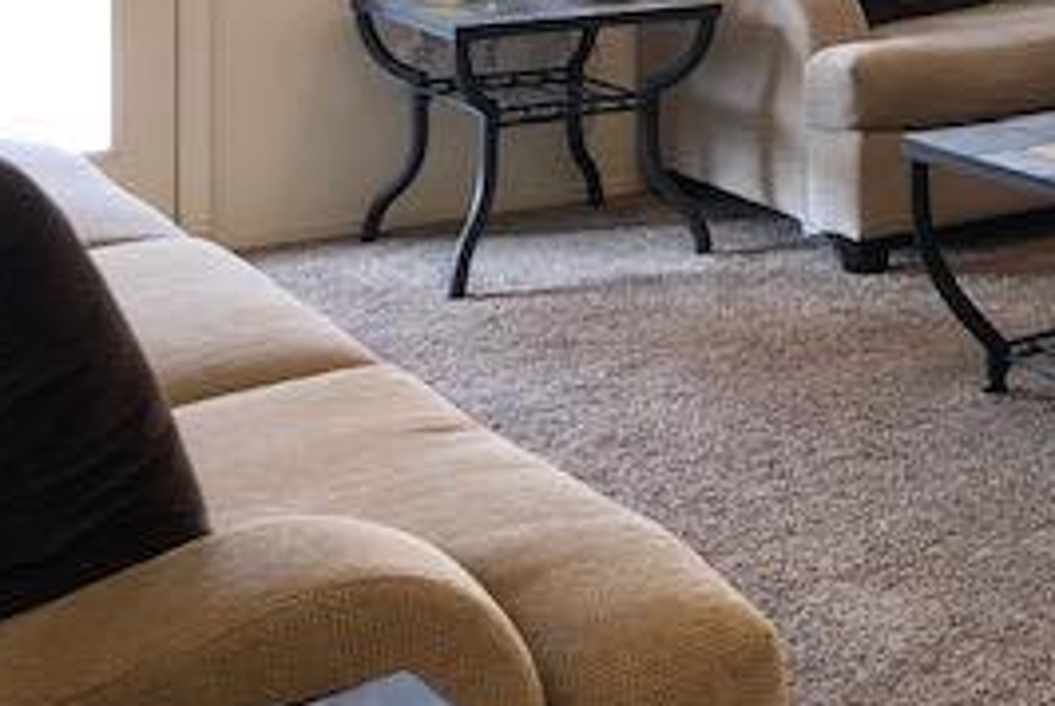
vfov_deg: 18.2
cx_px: 1154
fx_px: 2054
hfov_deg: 26.6
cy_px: -202
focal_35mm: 70
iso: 40
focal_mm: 3.99
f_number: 1.8
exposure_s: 1/17
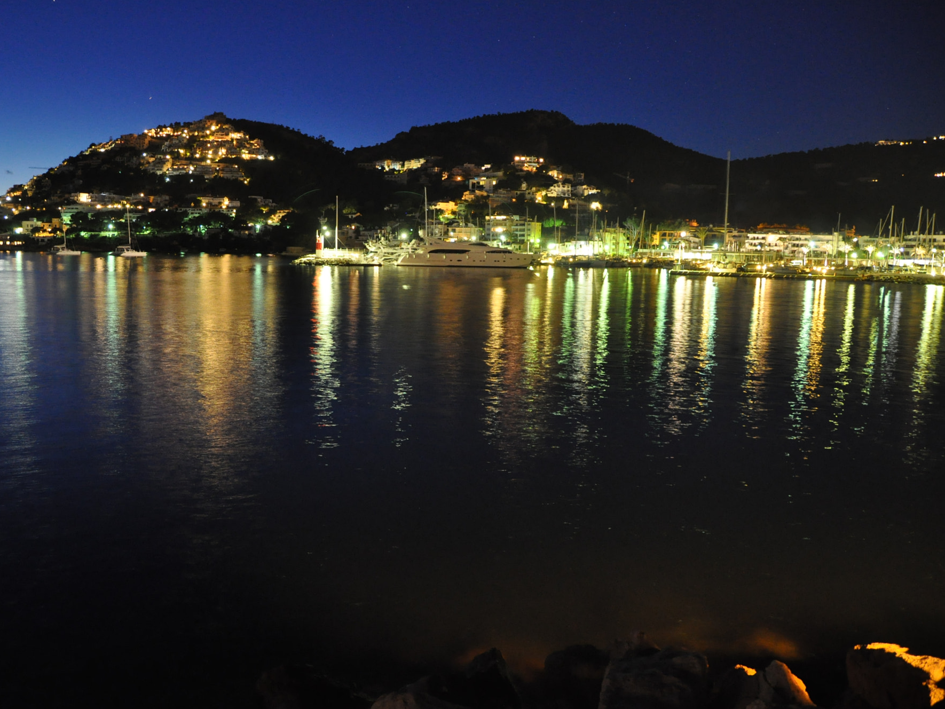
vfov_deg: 46.8
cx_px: 407
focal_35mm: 30
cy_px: 361
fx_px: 819
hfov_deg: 59.7
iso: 1600
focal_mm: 18
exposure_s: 3
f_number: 3.5
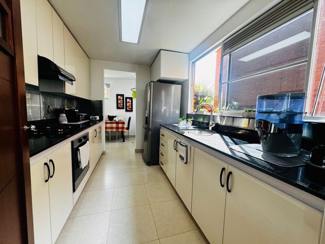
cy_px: 122
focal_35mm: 14
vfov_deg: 85.7
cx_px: 162
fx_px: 131
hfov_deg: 102.1
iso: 64
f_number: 2.2
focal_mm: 2.22
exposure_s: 1/120
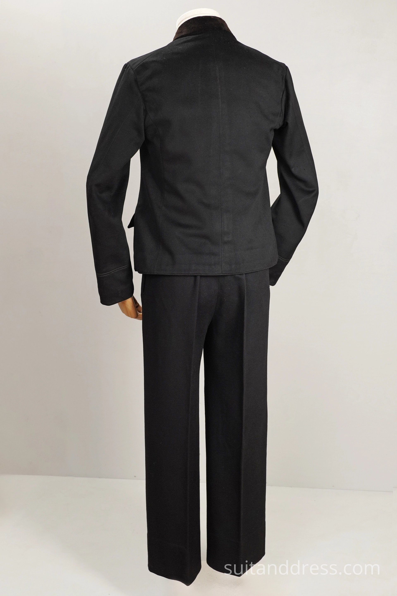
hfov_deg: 28.1
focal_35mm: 48
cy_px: 298
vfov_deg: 41.1
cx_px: 198
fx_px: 794
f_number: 5.6
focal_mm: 32
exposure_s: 1/60
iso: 400
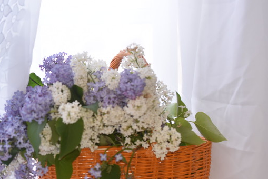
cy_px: 131
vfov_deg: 8.6
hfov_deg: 12.8
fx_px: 1184
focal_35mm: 159
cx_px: 37
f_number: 4.5
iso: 640
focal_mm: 90
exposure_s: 1/200
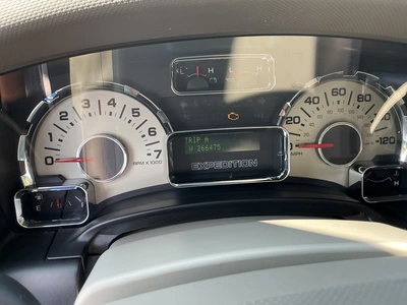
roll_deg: +0.8
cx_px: 204
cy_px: 152
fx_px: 329
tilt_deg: -29.4
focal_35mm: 28
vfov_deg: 49.7
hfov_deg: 63.4
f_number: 1.8
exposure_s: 1/122
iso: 32
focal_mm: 3
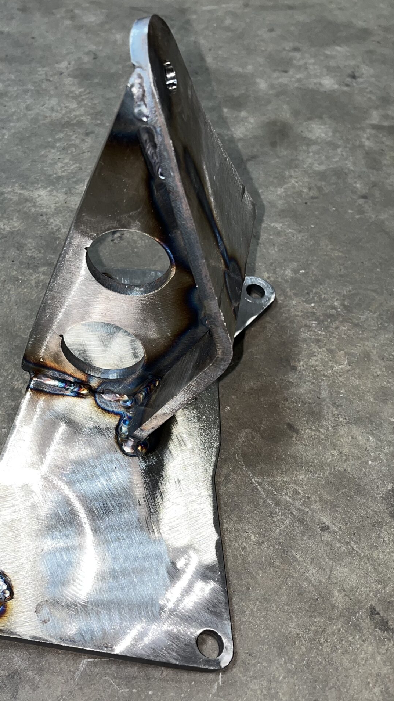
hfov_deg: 30.7
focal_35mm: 38
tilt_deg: -50.5
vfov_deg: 52.8
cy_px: 349
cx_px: 105
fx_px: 706
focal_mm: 5.1
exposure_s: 1/40
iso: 32
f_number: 1.6
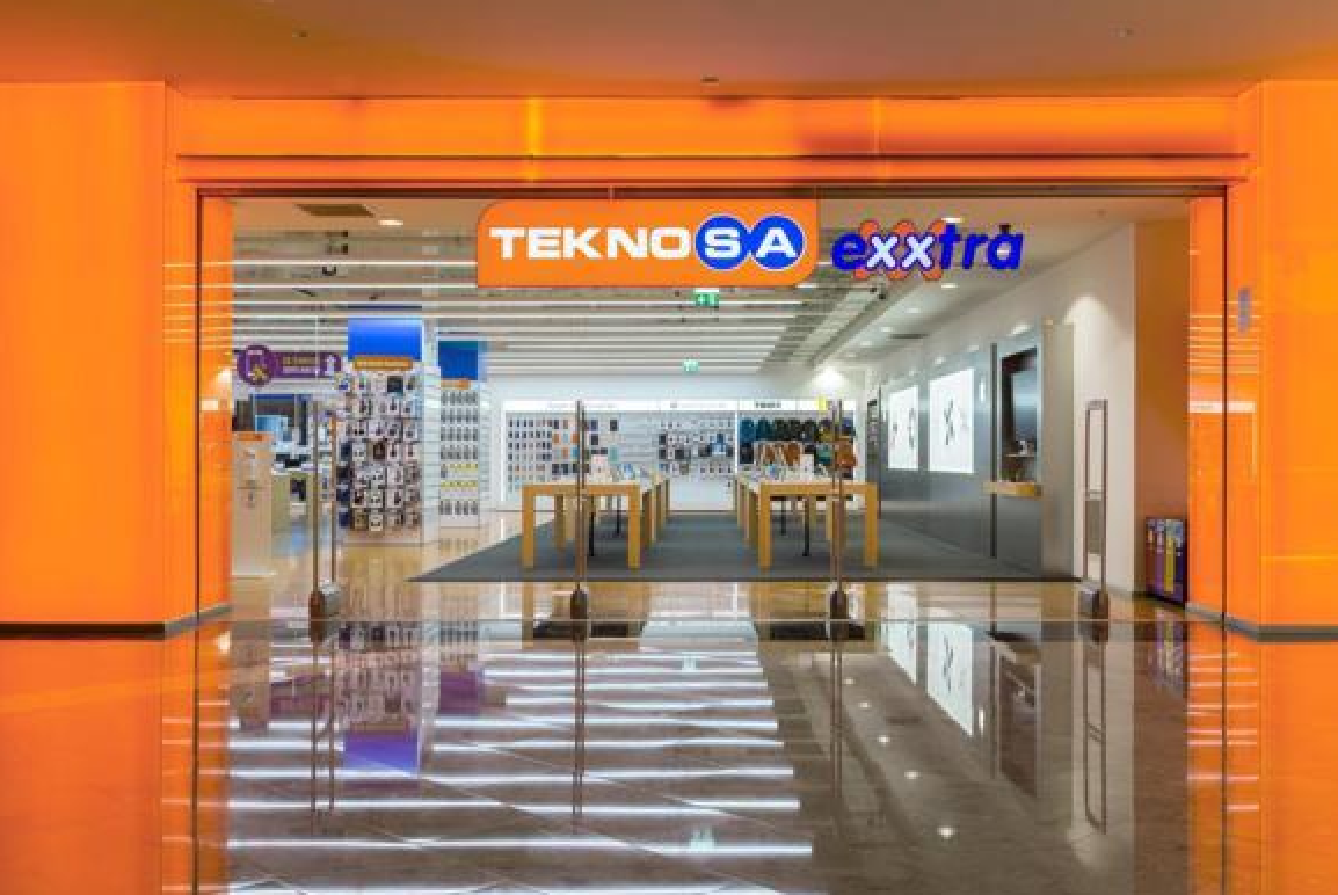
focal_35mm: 34
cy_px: 457
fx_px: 1265
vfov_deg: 39.0
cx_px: 706
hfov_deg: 55.7
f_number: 16
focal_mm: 32
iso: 125
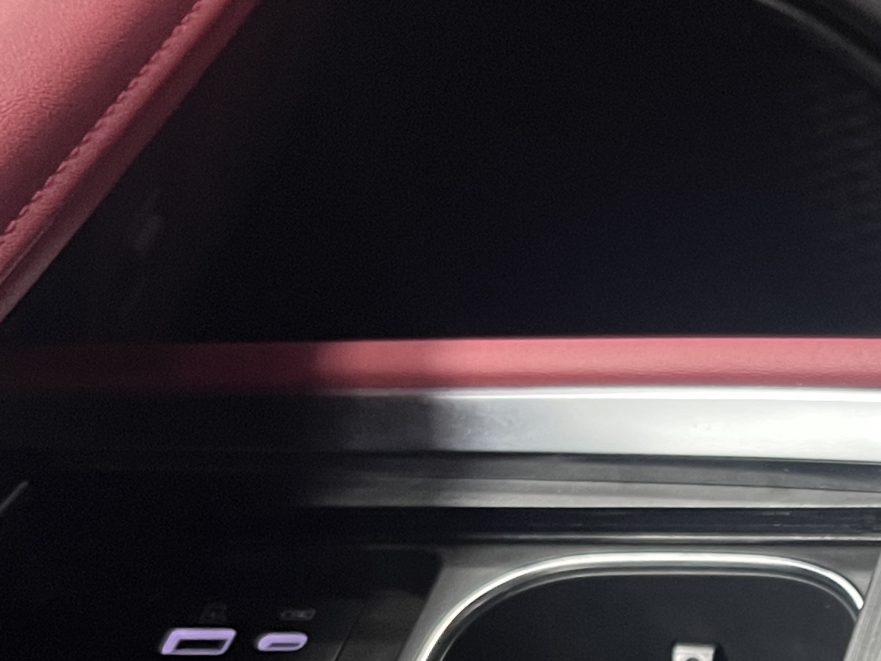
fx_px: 2214
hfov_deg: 21.3
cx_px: 972
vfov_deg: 16.1
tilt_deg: -48.7
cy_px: 855
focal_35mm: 87
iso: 320
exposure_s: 1/50
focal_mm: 5.1
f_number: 1.6
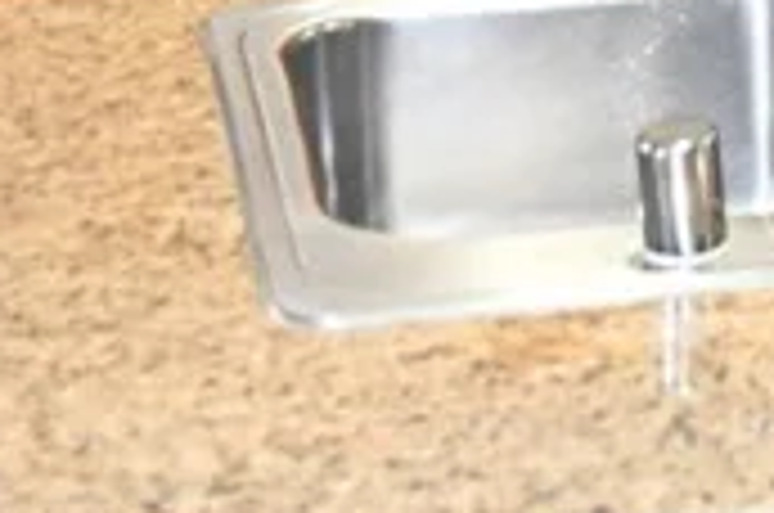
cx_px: 932
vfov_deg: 7.3
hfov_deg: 11.1
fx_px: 3905
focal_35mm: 182
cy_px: -443
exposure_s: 1/60
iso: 1250
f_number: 4
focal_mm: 30.5
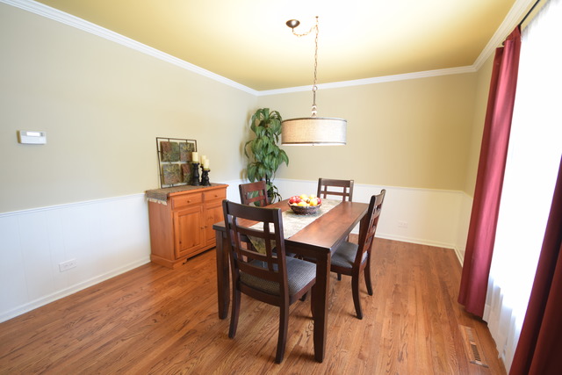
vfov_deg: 77.4
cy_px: 188
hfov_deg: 100.4
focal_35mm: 15
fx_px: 234
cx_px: 281
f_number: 4
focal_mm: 10
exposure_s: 1/2.5
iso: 200
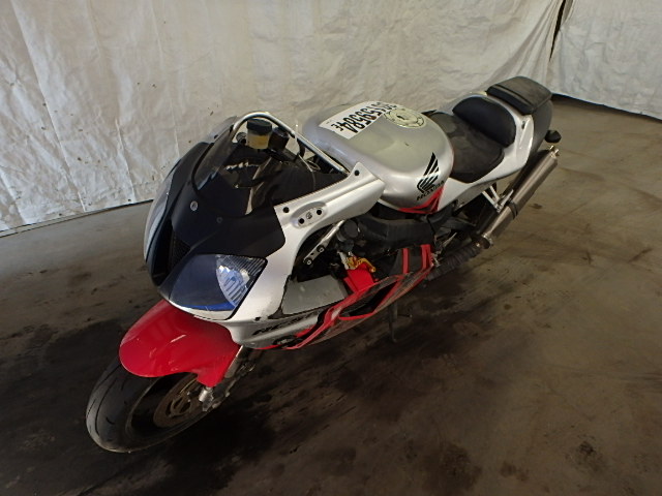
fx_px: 402
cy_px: 248
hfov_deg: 79.0
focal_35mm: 21
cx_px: 331
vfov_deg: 63.4
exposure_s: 1/50
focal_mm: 3.7
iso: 200
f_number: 3.5
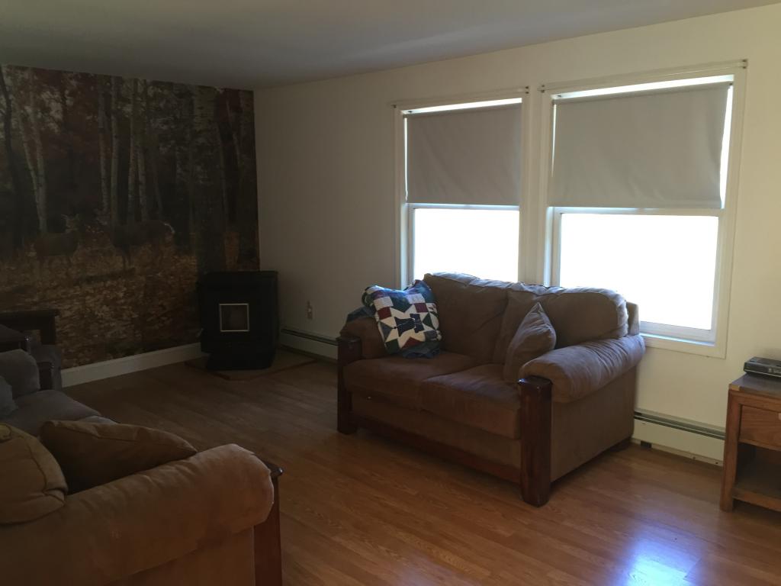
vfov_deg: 48.2
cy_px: 293
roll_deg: +1.7
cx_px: 390
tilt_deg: -9.9
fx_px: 654
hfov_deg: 61.7
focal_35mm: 29
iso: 80
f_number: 2.2
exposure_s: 1/30
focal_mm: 4.15
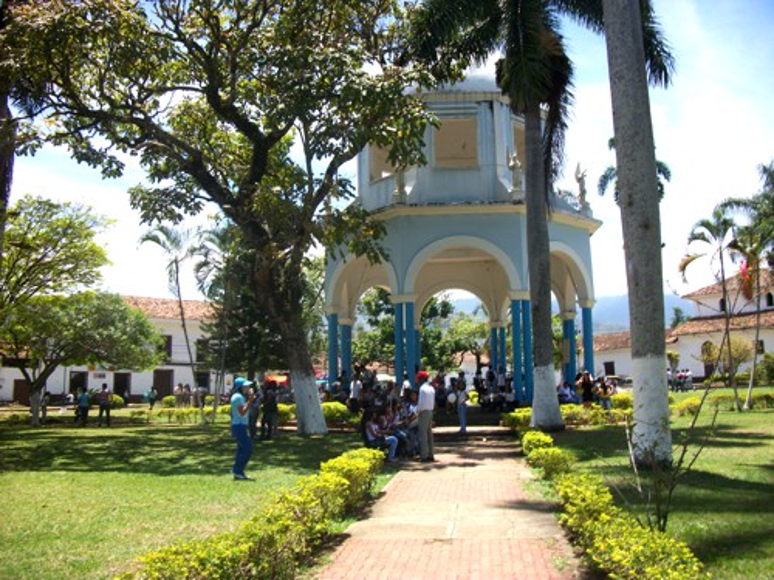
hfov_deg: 56.8
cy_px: 290
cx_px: 387
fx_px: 716
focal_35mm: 32
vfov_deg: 44.2
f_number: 8.8
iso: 80
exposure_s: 1/125
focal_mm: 5.7
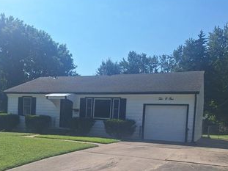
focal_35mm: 37
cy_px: 130
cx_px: 90
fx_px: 244
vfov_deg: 37.6
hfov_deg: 49.8
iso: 25
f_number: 1.8
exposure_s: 1/5263
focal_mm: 5.54
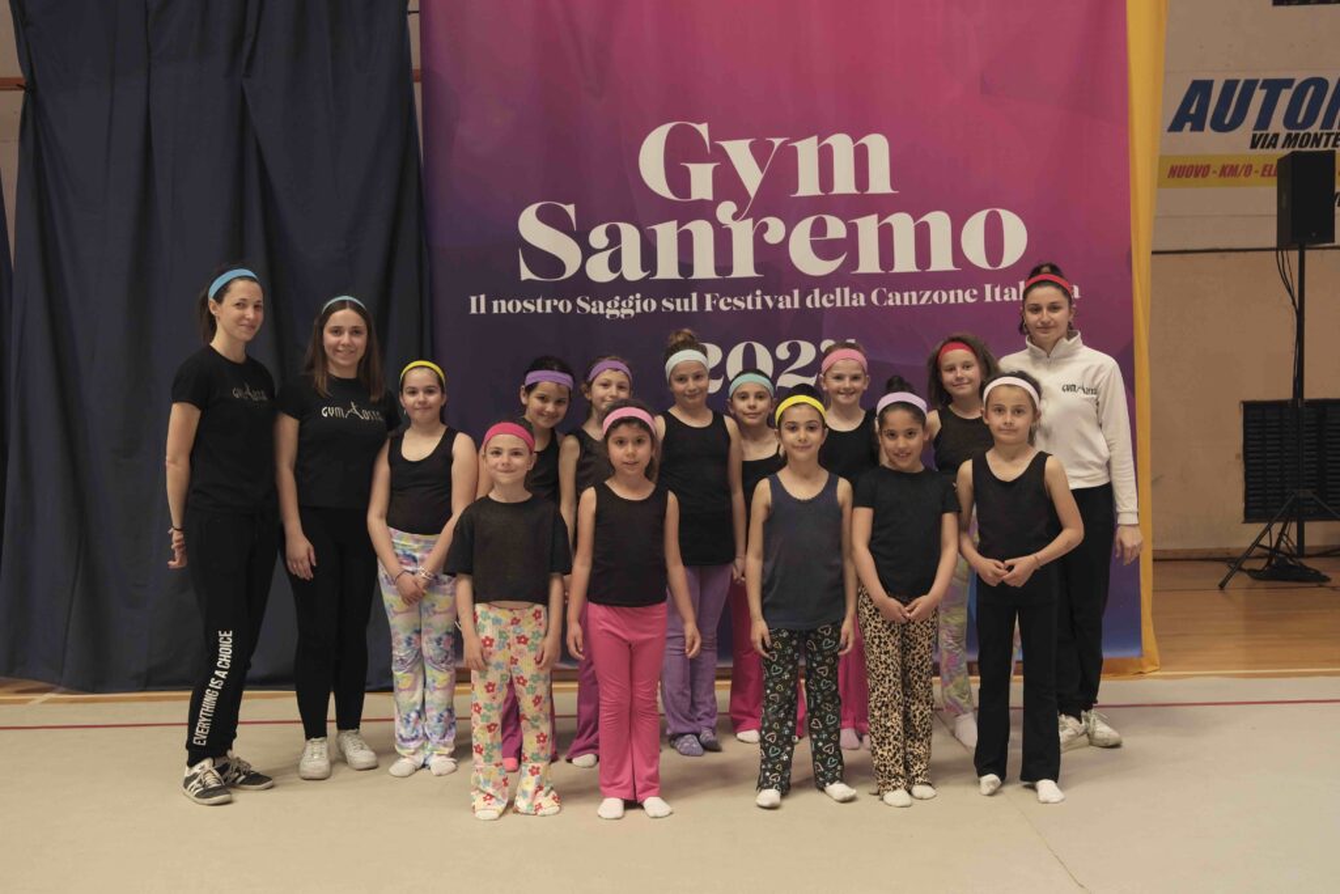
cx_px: 670
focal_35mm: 40
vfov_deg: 33.4
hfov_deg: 48.5
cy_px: 447
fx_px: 1489
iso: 1000
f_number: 4
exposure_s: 1/60
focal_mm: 26.6
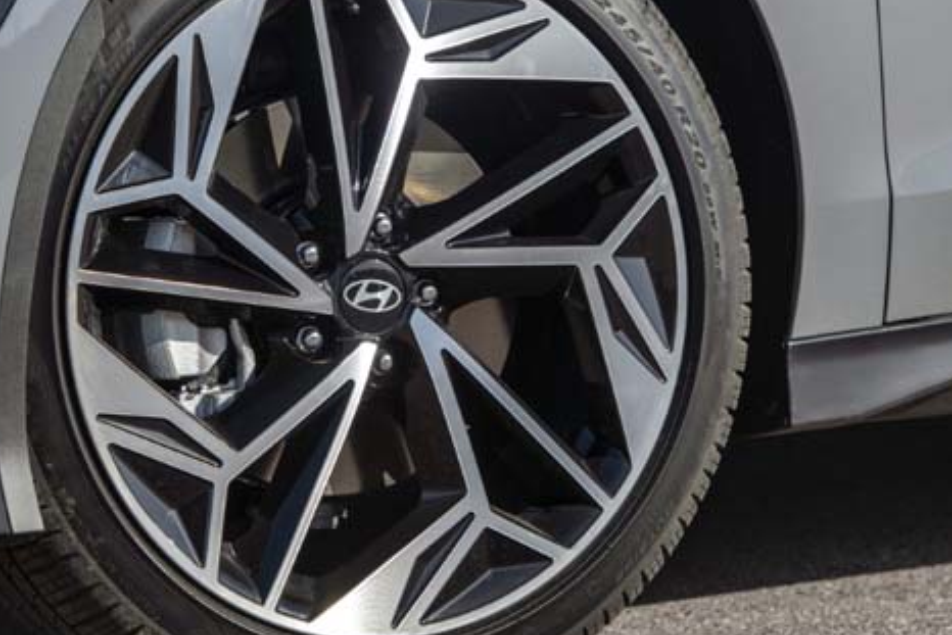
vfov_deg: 4.7
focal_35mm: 290
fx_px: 7671
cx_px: 368
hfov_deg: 7.1
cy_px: 262
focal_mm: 135
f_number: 5
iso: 64
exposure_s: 1/200
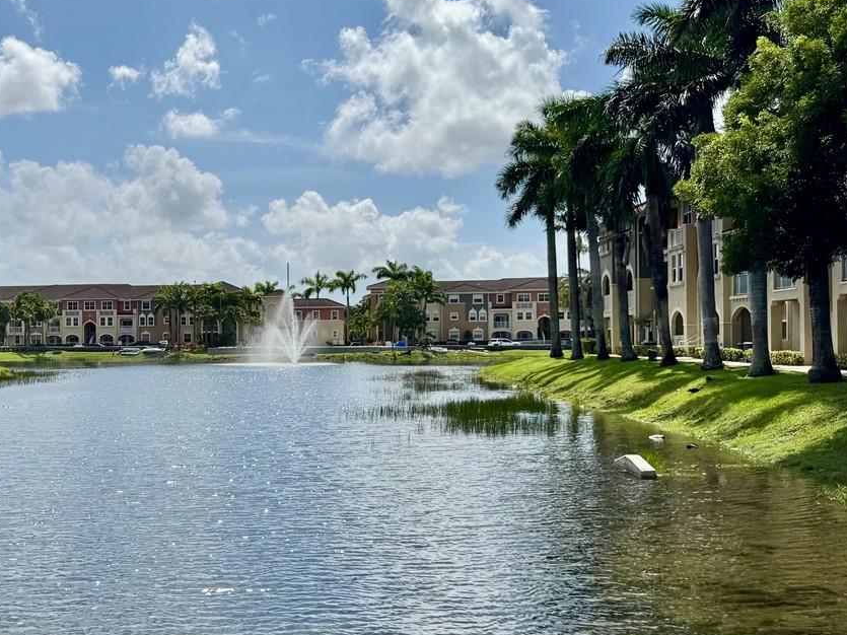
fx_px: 1125
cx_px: 139
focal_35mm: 46
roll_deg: +0.4
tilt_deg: +1.2
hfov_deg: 39.2
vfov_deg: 31.5
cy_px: 334
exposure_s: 1/12346
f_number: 1.78
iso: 80
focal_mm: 6.76
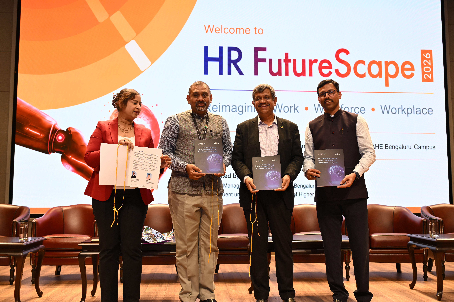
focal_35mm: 37
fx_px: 467
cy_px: 151
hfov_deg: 51.9
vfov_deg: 35.9
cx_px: 227
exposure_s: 1/203
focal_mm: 37
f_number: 4
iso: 400
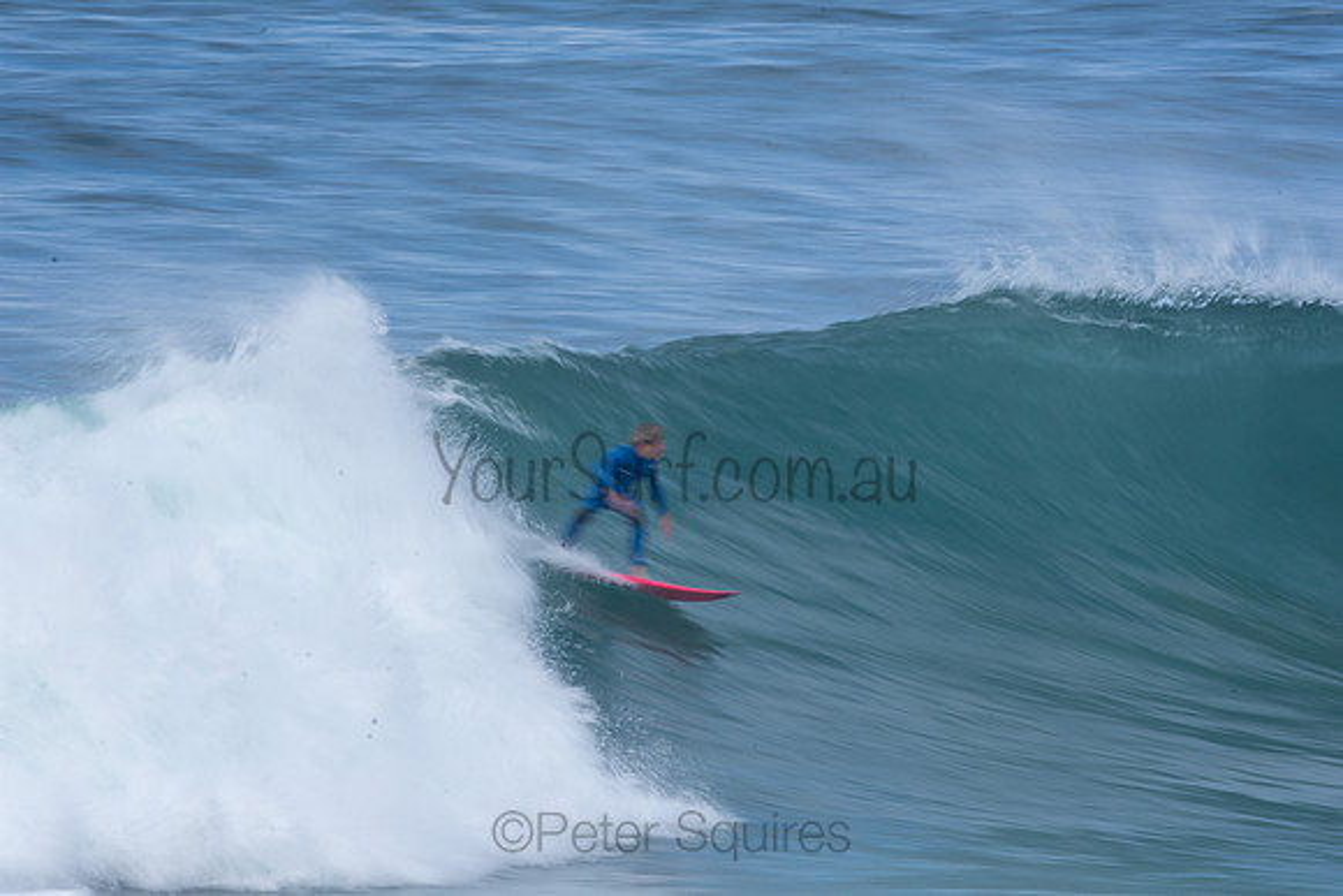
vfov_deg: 1.8
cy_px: 448
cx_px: 672
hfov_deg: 2.7
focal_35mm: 750
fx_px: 27984
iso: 100
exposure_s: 1/20
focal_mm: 500
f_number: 25
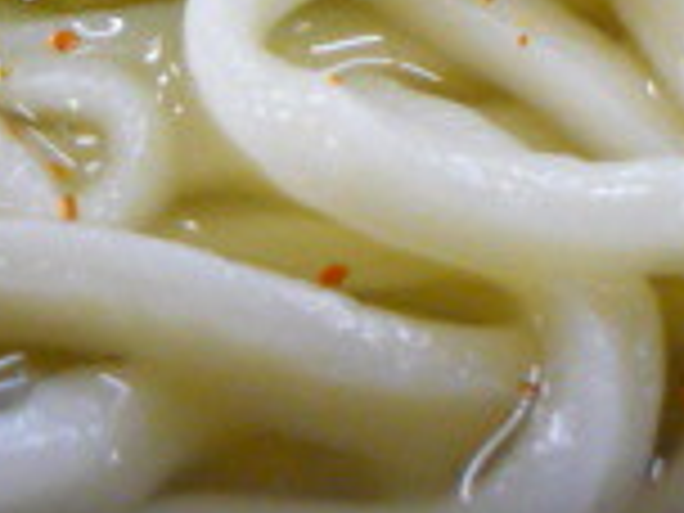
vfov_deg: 10.1
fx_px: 2747
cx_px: 302
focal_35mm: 139
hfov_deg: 14.2
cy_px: -405
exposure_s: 1/30
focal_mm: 5.5
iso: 400
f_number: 2.8
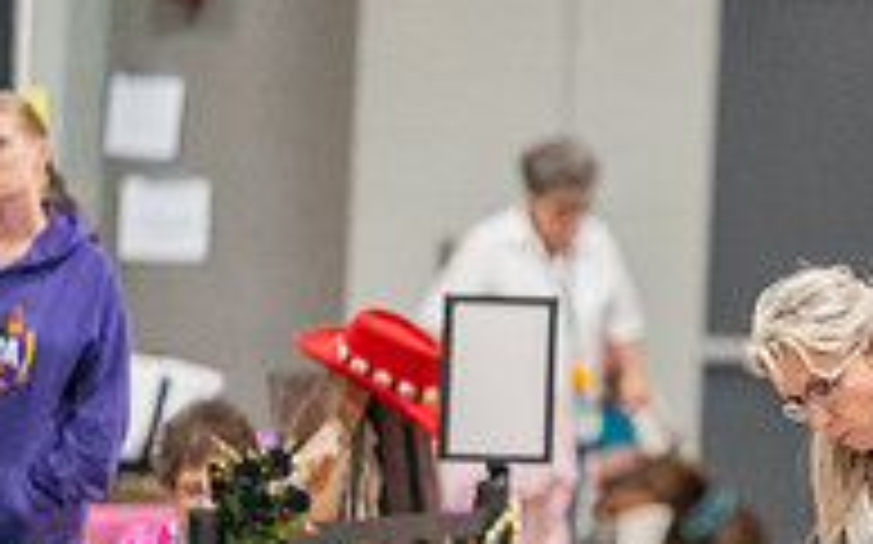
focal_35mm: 611
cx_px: 981
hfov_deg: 3.4
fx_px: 14529
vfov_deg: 2.1
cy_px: 510
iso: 6400
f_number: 2.8
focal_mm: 200
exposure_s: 1/250
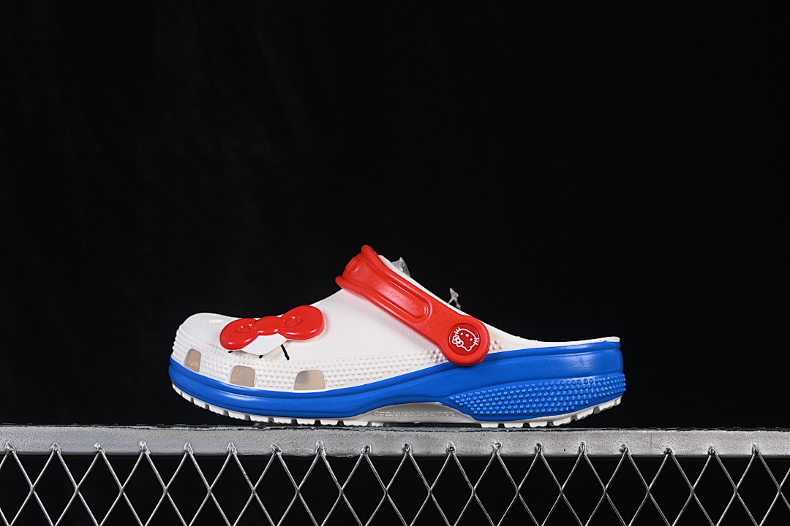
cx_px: 395
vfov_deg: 18.2
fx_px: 1646
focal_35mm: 75
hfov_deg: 27.0
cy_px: 263
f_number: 8
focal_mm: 50
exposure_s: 1/80
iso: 160
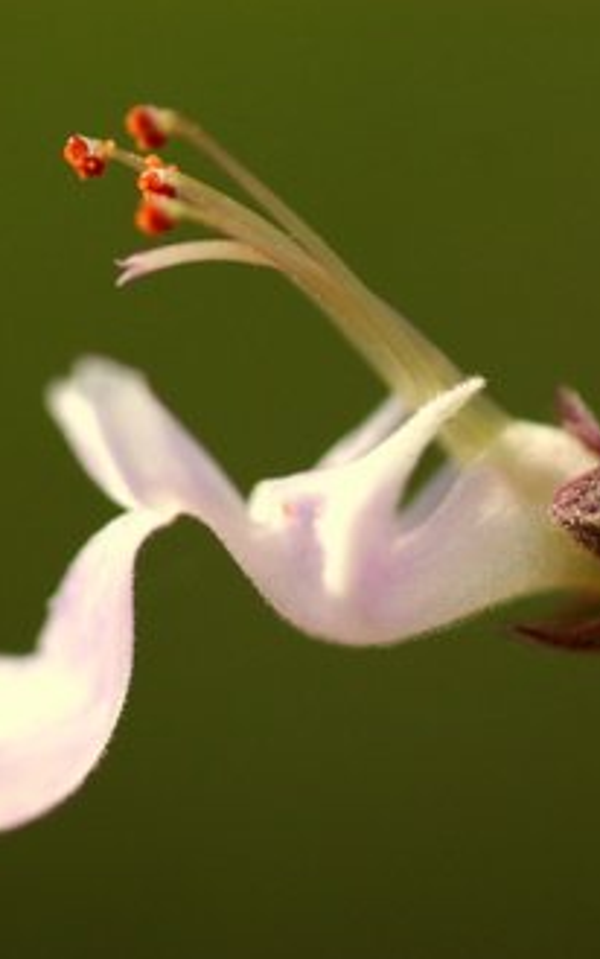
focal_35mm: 116
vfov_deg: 18.0
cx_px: 303
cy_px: 477
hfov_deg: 11.3
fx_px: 3031
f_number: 2.8
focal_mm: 50
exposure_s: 1/4000
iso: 400
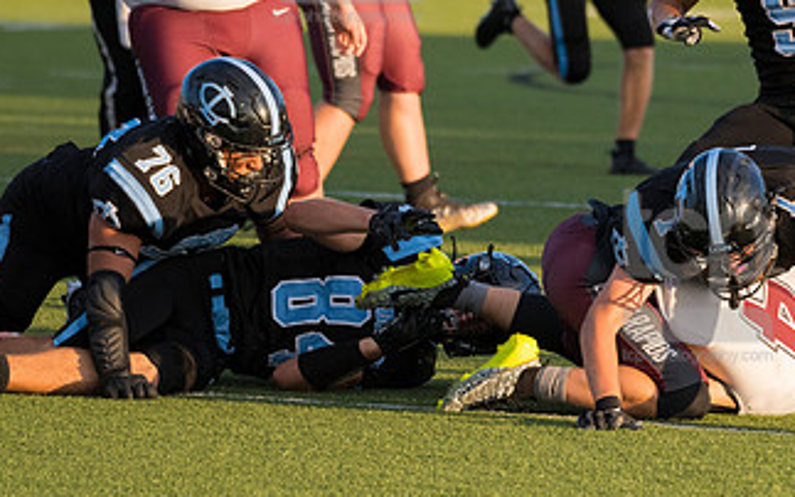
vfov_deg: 2.7
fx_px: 10727
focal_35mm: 495
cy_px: 277
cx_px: 699
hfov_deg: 4.2
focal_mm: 270
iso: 1250
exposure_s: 1/2000
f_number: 5.6
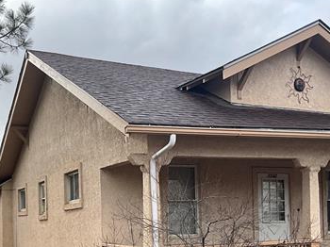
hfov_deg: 35.9
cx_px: 119
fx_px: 505
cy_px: 219
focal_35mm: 53
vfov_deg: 26.6
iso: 25
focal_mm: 3
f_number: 1.8
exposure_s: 1/728
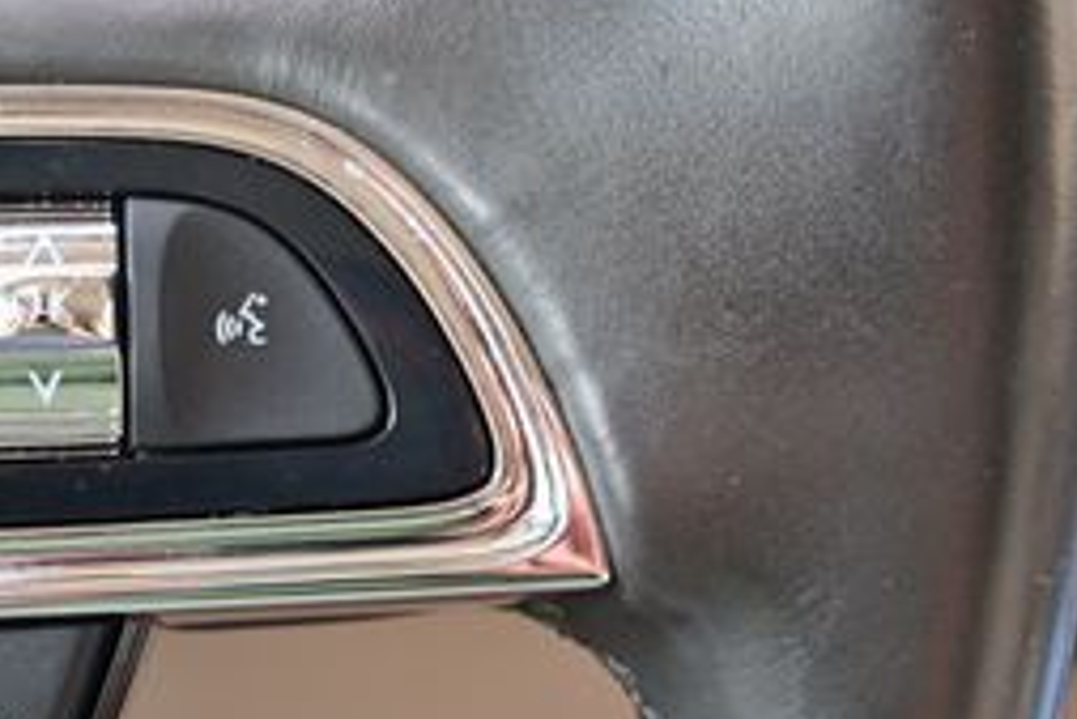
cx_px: 64
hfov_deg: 21.3
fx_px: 2781
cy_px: 519
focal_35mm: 93
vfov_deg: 14.7
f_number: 4.2
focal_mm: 24.5
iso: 200
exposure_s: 1/40
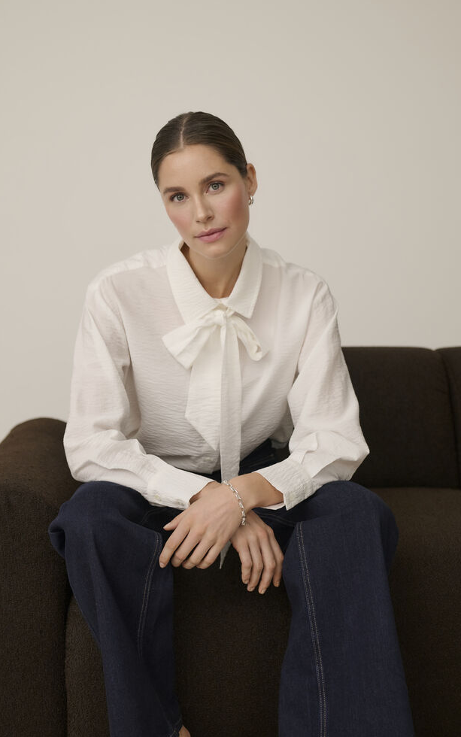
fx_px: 1045
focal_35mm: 52
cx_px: 218
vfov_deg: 38.9
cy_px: 362
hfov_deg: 24.9
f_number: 4
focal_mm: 50
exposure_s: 1/250
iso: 400
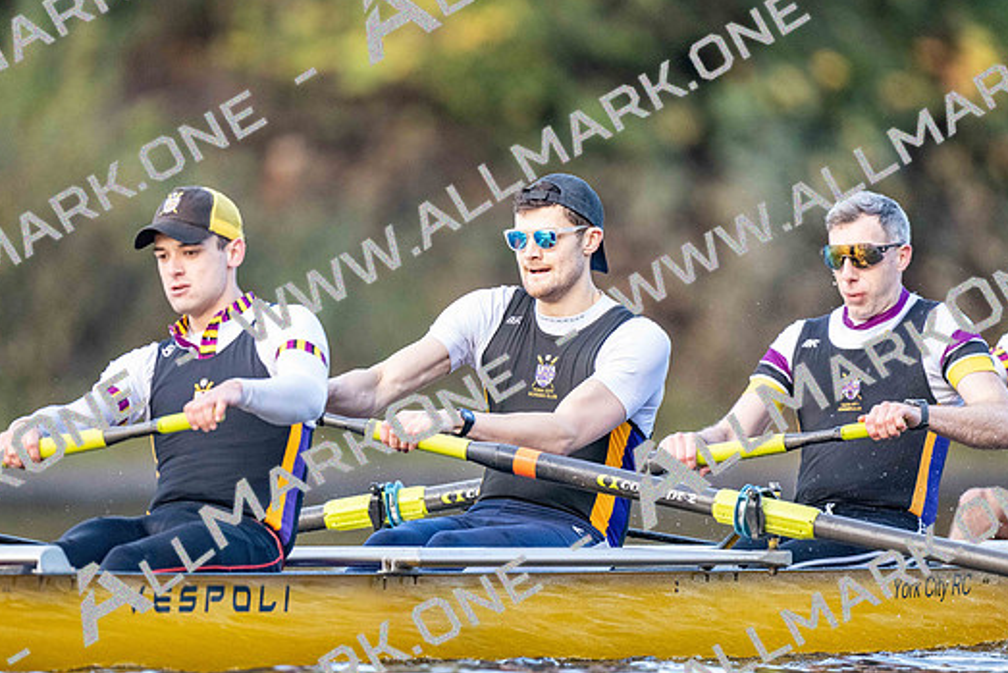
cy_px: 348
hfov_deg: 3.1
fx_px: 18652
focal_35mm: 666
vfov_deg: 2.1
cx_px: 468
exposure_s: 1/2500
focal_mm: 600
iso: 5000
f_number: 4
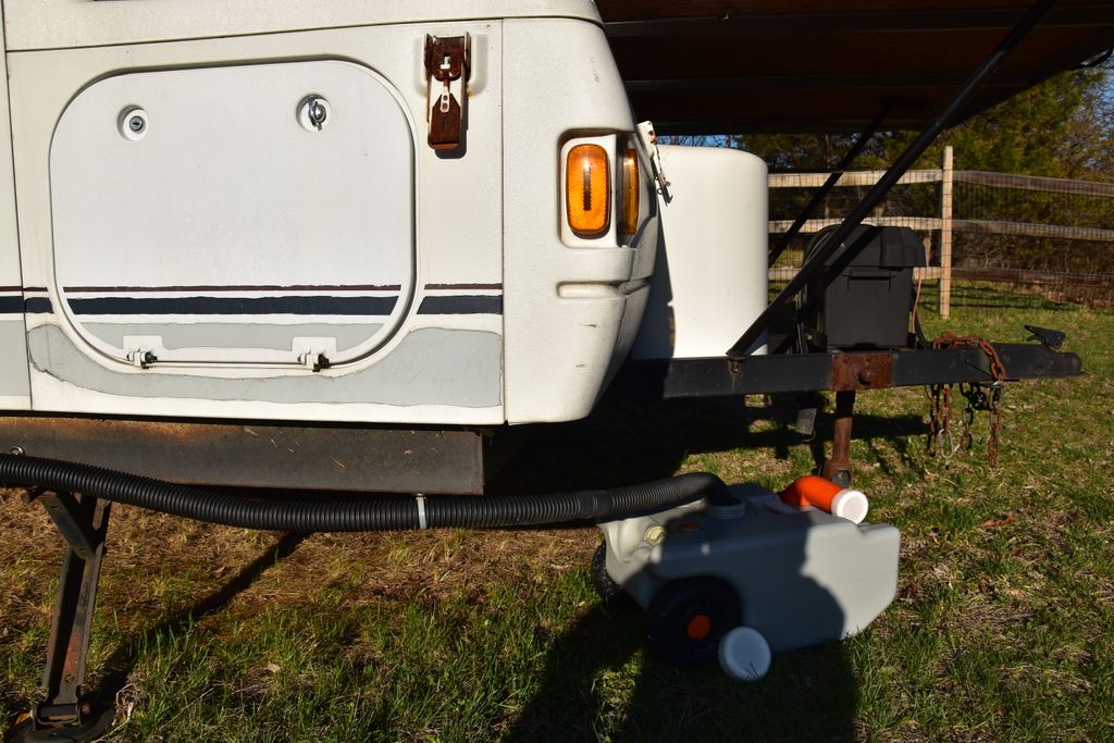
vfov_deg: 25.8
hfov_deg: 37.8
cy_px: 372
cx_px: 557
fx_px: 1625
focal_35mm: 52
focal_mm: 35
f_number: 9
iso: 200
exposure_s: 1/1000
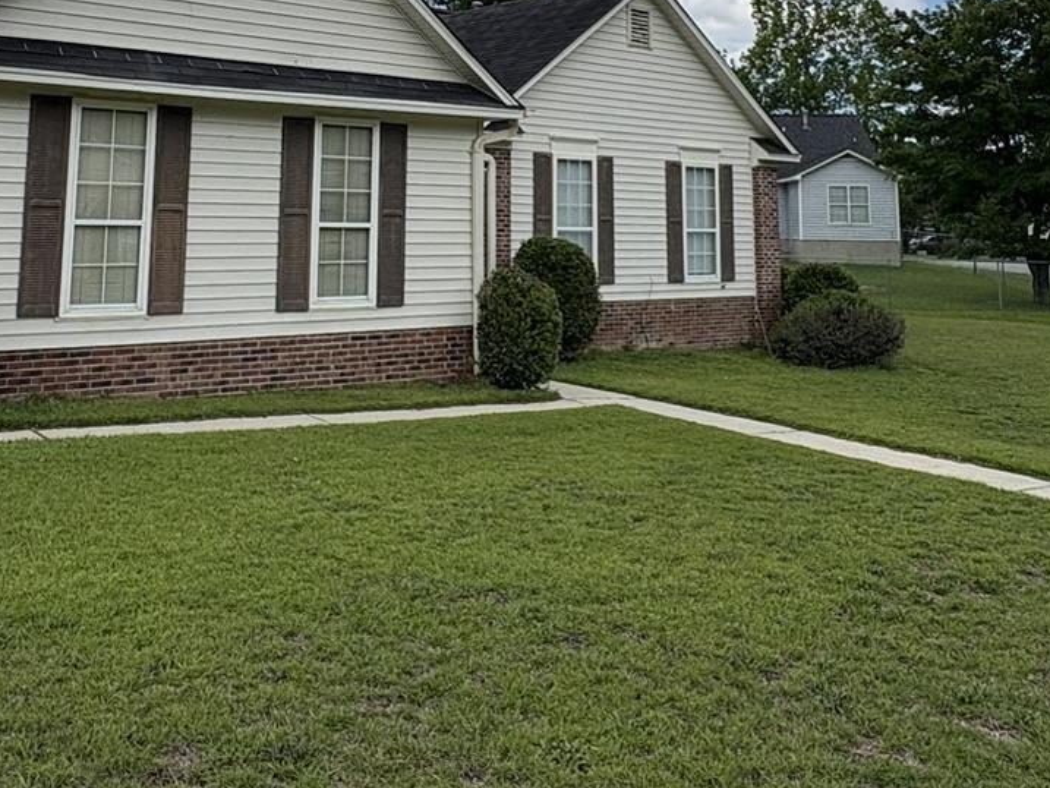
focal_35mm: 40
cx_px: 460
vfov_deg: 33.5
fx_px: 1214
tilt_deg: +9.2
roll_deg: +0.4
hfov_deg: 46.7
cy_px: 40
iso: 40
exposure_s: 1/2083
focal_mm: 2.22
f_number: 2.2
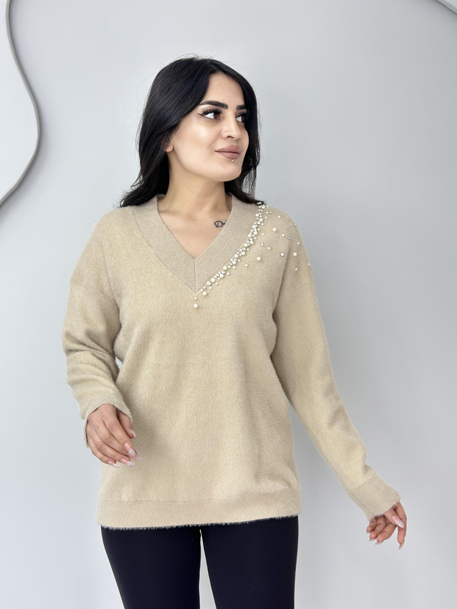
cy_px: 304
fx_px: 845
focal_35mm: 48
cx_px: 228
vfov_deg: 39.7
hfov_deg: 30.3
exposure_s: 1/100
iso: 125
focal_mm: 6.86
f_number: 1.78
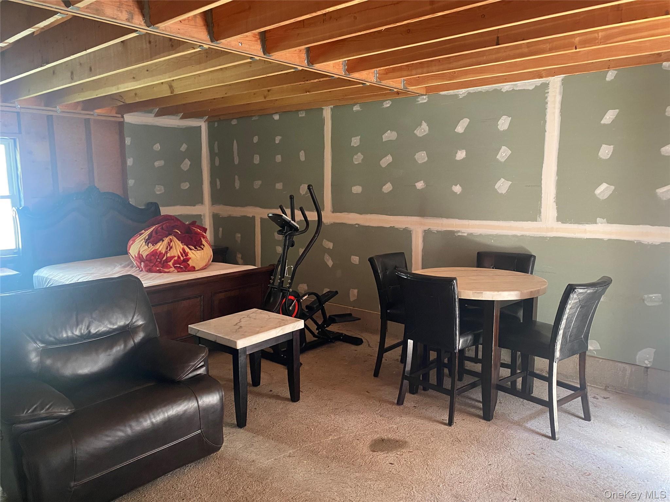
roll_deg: +0.6
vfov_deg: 53.1
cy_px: 251
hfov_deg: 67.3
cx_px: 335
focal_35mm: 26
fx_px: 503
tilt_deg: -8.6
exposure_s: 1/60
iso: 400
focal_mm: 4.25
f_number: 1.8
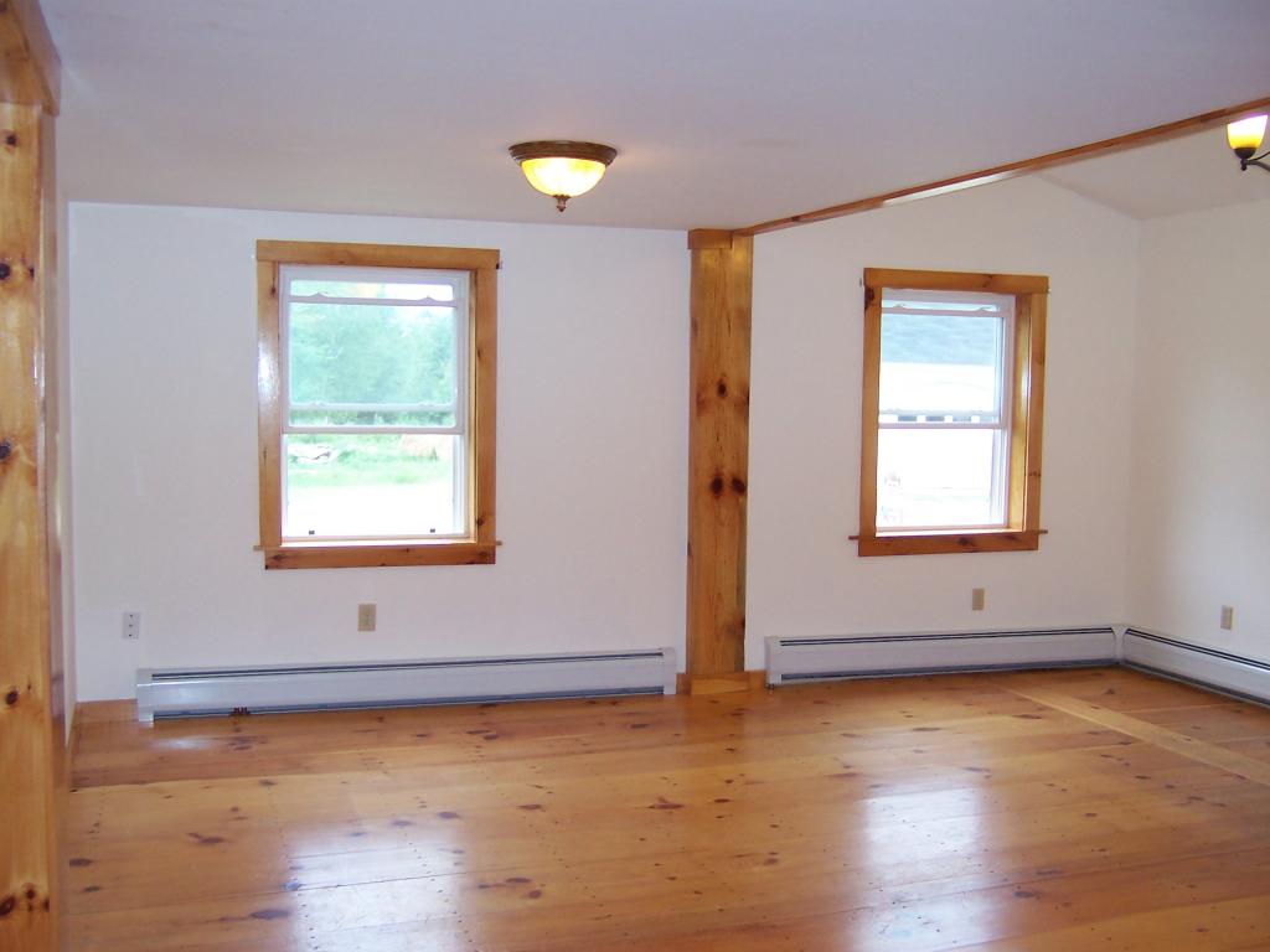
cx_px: 635
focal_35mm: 36
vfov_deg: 39.7
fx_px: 1321
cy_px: 476
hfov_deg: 51.4
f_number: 2.8
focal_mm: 5.6
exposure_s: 1/60
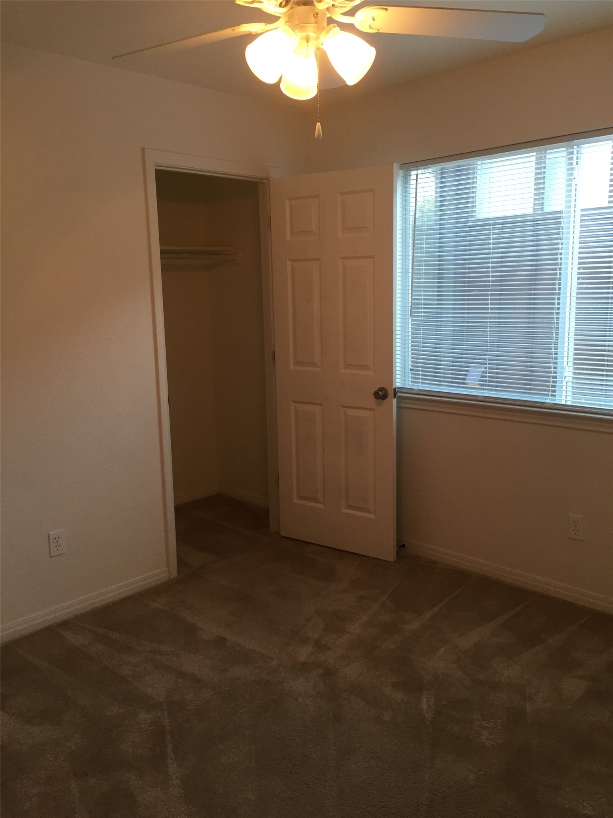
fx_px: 685
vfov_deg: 61.7
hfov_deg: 48.2
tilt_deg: -10.6
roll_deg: +0.6
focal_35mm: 29
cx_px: 306
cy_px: 409
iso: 50
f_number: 2.2
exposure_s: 1/30
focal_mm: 4.15
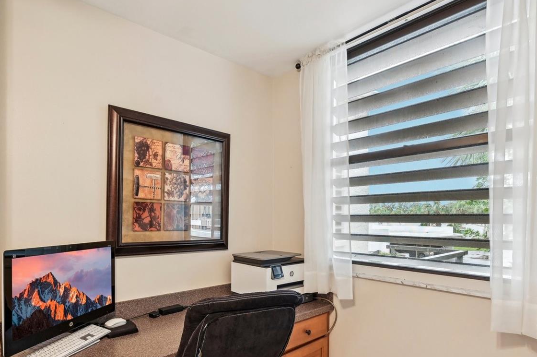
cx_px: 252
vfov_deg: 61.1
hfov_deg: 83.9
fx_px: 298
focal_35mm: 20
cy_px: 220
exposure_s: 1/8
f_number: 8
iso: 400
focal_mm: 14
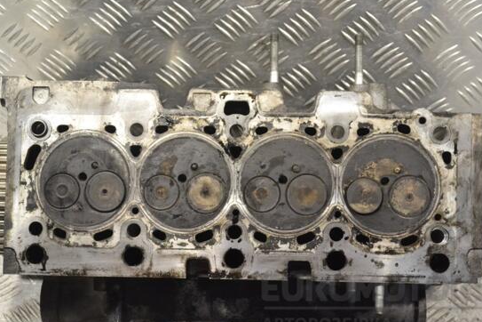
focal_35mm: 63
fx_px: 843
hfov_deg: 31.9
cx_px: 245
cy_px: 169
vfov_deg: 21.6
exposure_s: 1/200
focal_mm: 38
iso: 3200
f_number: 7.1
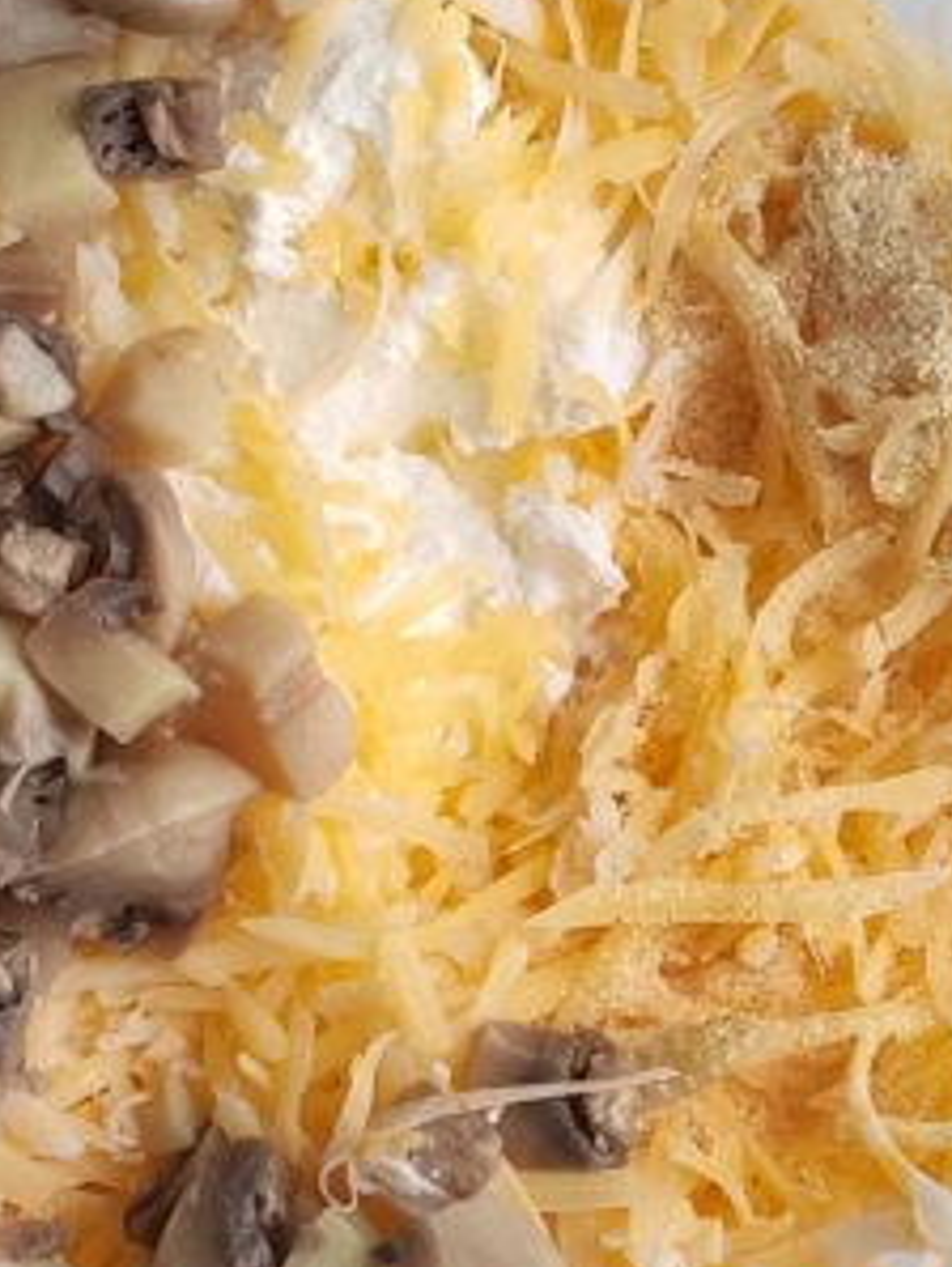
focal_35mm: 67
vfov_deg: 28.8
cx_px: 374
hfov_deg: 21.9
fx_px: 2453
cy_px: 784
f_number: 1.9
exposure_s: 1/120
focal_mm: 5.4
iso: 56
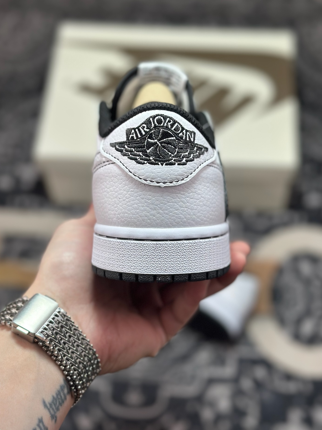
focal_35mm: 53
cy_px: 207
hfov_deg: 27.5
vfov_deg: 36.2
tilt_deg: -57.3
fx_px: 657
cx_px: 171
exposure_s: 1/1030
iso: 80
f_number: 1.78
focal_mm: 6.86
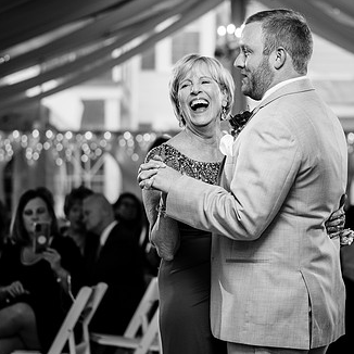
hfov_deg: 14.2
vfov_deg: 14.2
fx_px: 1423
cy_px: 149
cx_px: 223
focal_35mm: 123
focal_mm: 75
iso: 500
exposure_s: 1/250
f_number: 2.8
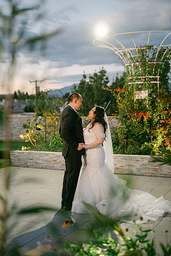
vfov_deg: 39.6
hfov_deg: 27.0
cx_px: 86
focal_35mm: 50
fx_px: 356
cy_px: 128
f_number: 1.8
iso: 400
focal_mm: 50
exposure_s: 1/80
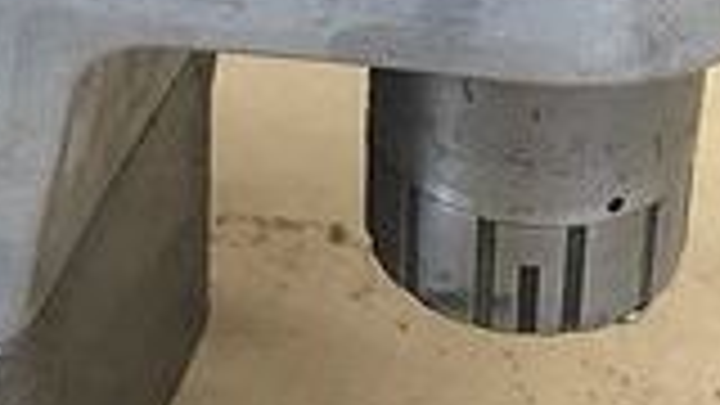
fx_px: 2329
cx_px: 324
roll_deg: +0.0
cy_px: -360
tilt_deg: -28.0
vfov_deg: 9.4
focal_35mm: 122
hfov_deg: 17.6
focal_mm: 3.99
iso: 80
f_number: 1.8
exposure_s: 1/15
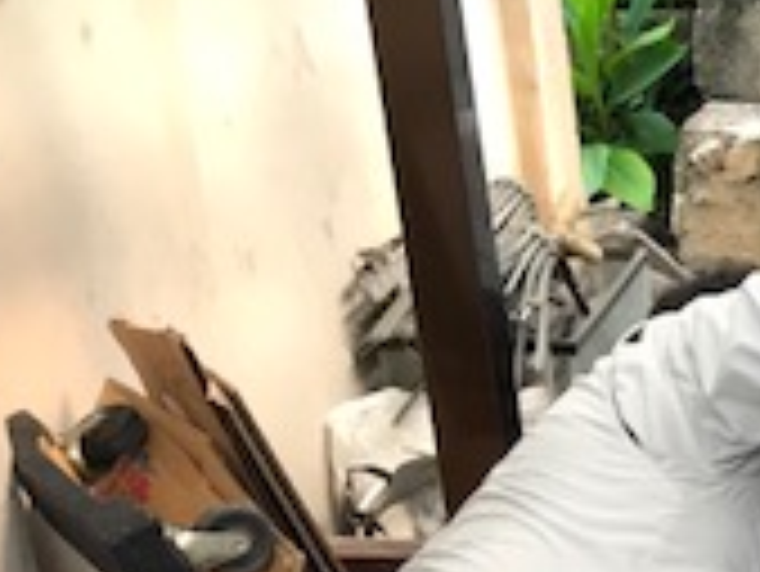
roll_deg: +0.7
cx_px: 1300
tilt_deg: -20.3
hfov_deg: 16.1
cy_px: 739
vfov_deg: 13.5
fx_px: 2329
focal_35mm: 106
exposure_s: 1/60
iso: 32
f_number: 1.8
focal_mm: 3.99
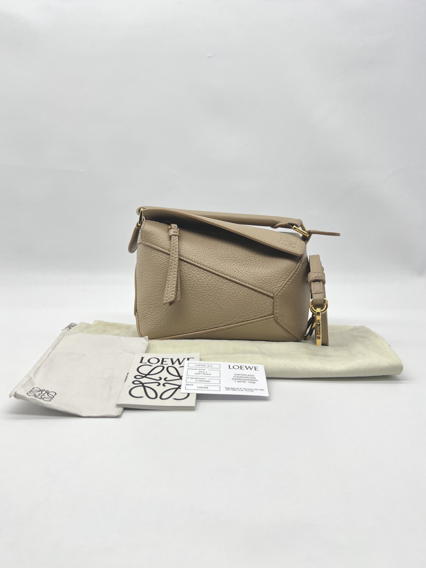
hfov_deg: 51.4
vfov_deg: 65.3
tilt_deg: -10.2
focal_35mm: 27
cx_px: 212
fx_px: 443
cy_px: 281
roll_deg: +0.3
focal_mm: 5.7
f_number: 1.5
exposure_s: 1/100
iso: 40
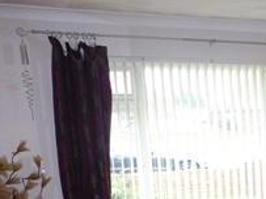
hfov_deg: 26.5
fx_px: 484
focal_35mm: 63
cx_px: 337
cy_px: 215
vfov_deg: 22.1
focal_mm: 4.3
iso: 250
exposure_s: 1/60
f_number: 3.3
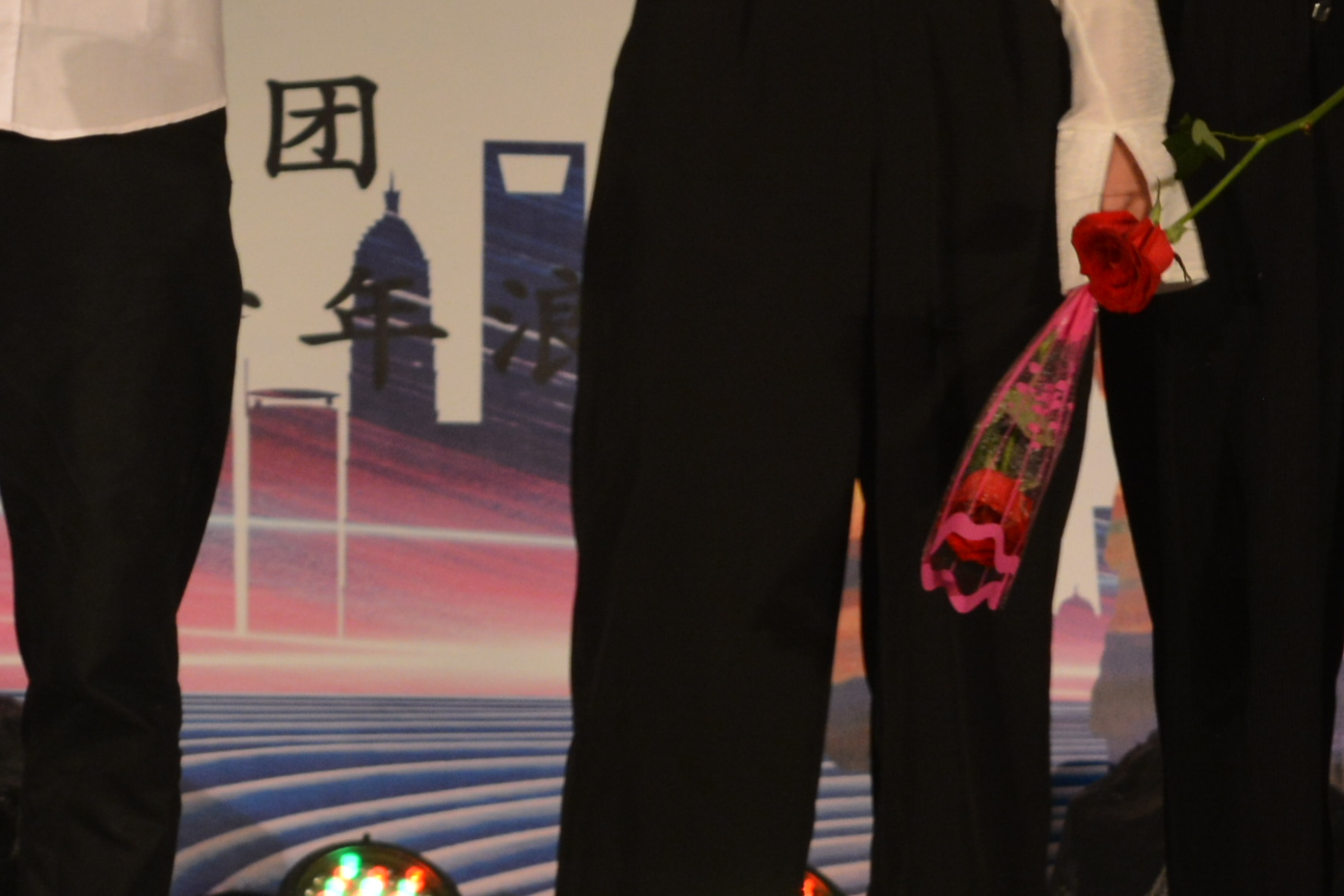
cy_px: -72
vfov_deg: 4.8
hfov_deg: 7.1
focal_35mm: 287
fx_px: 10705
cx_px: -331
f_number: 5.6
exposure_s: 1/100
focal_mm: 55
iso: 400
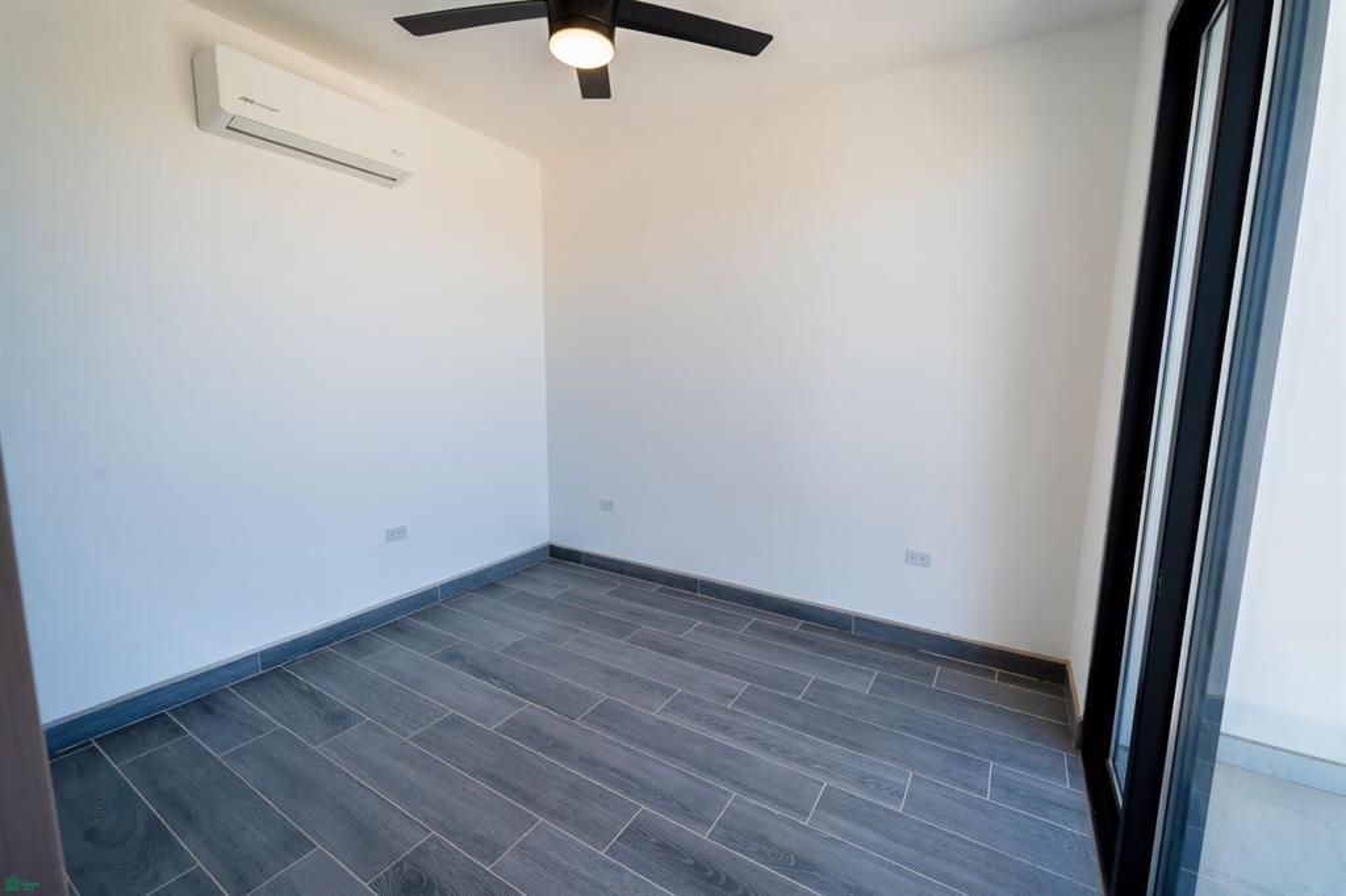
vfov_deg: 81.2
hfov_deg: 104.3
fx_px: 523
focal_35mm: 14
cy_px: 448
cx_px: 673
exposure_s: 1/125
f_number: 5.6
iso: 400
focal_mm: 14
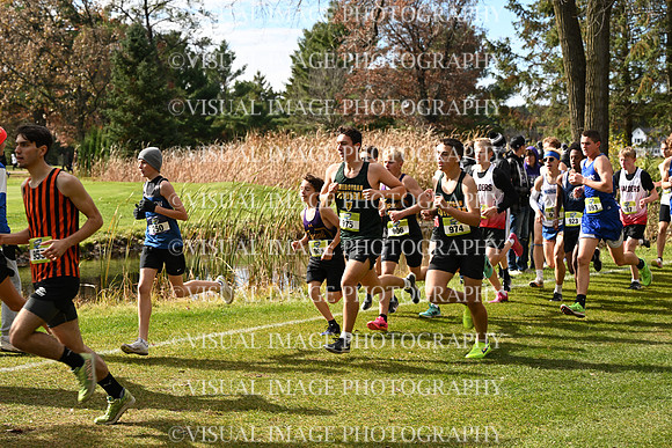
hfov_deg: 27.7
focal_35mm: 73
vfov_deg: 18.7
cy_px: 224
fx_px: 1363
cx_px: 336
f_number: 5.6
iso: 125
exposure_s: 1/400
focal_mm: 73
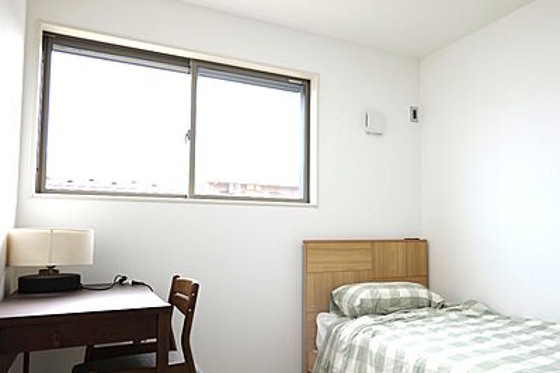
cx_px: 356
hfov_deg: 64.3
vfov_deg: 46.4
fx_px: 436
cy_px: 200
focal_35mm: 28
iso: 100
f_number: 4.5
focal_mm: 18
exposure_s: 1/30
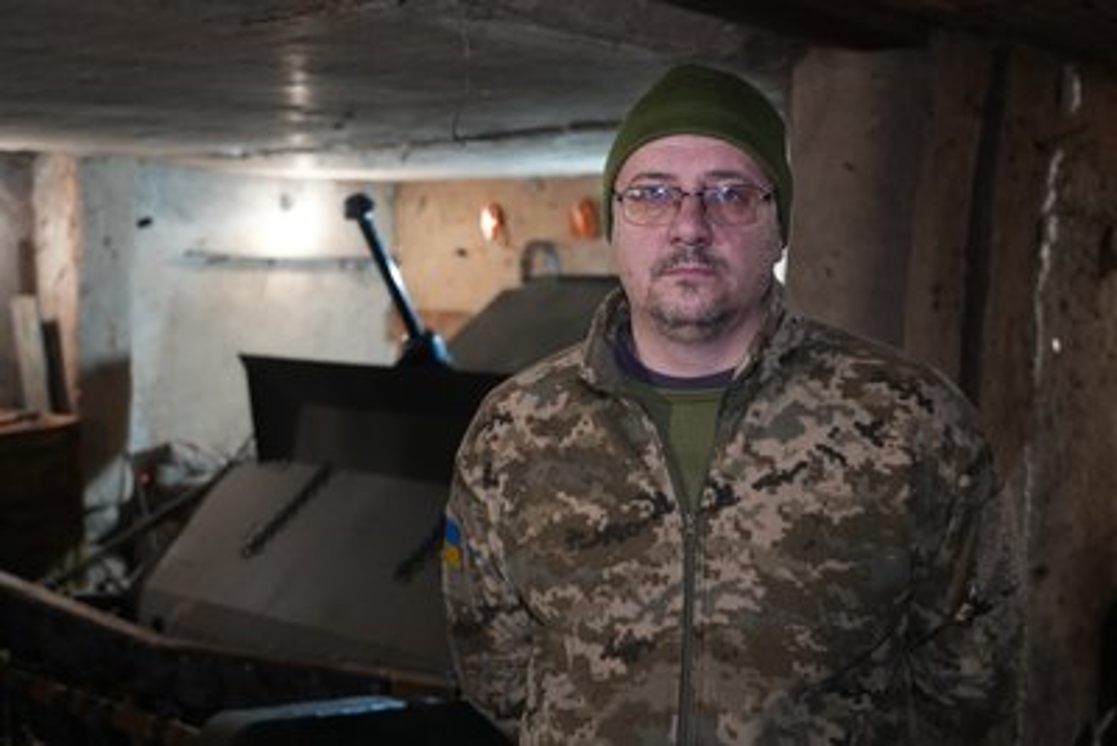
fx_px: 1210
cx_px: 558
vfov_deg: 34.2
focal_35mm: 39
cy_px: 373
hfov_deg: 49.5
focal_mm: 39
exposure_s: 1/100
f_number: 4
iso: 3200
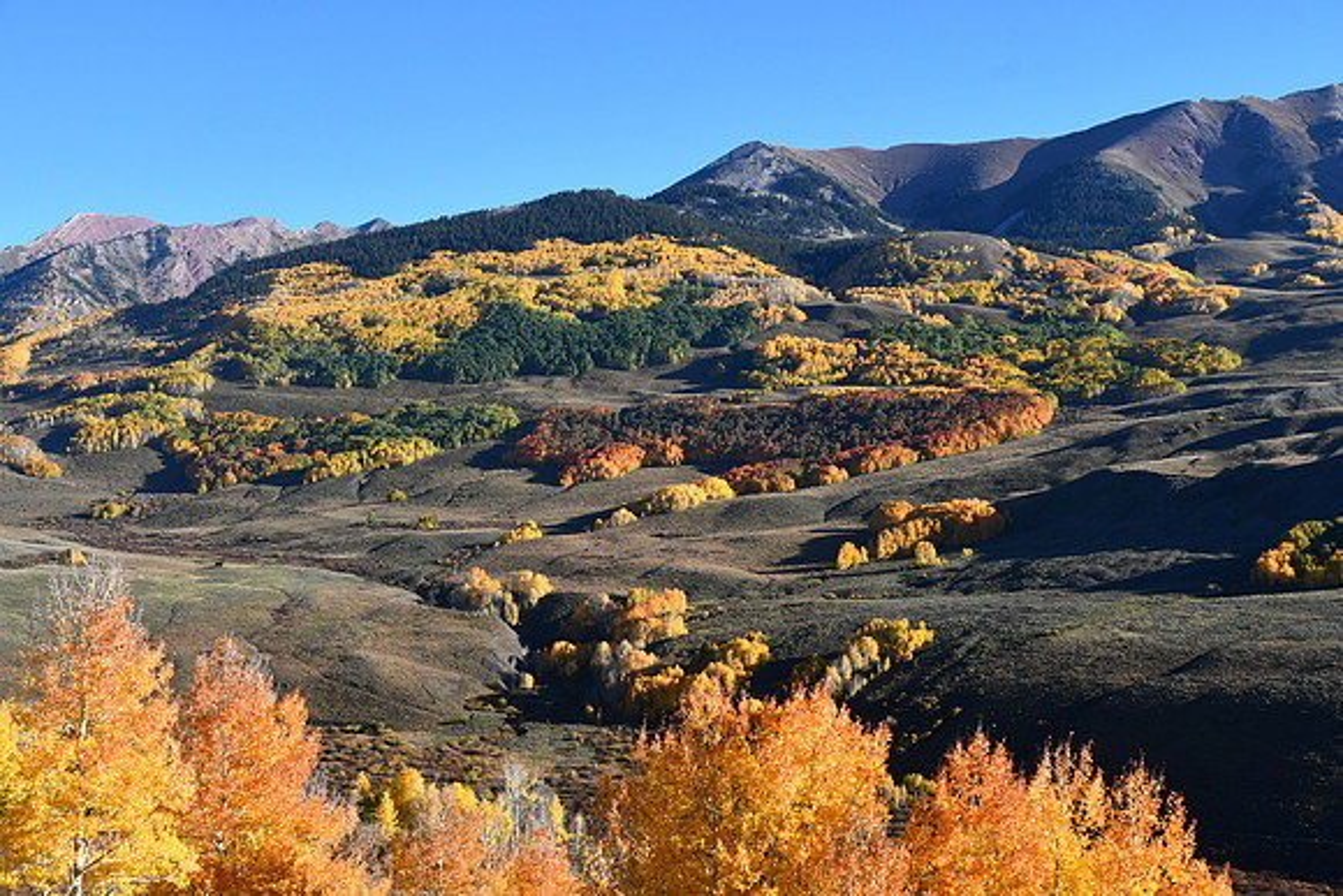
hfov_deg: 46.4
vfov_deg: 31.9
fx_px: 1567
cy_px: 448
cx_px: 672
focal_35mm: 42
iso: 160
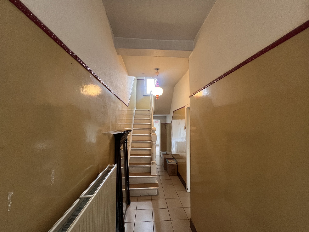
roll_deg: -0.4
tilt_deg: +3.8
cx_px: 154
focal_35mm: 13
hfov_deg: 106.2
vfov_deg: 89.9
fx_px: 116
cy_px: 116
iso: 250
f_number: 1.8
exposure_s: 1/50
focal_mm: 1.57
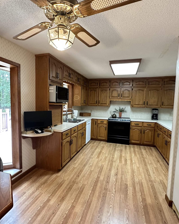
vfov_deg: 77.6
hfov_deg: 65.2
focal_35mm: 21
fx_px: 139
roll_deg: -1.5
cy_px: 115
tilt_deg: -3.8
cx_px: 76
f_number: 2.2
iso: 320
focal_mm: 2.22
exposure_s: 1/60
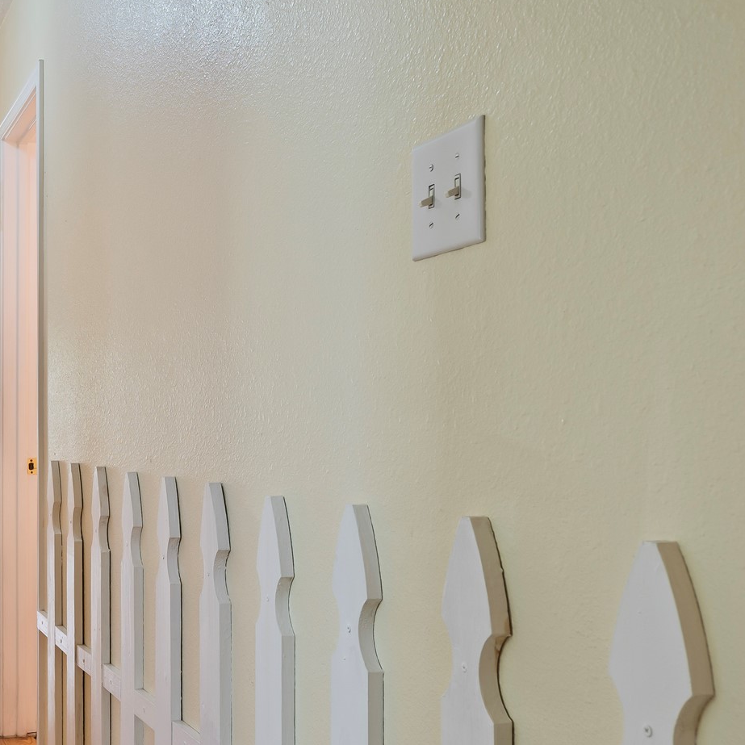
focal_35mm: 42
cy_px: 433
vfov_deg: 39.9
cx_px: -30
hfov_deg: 35.5
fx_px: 1023
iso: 125
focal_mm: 21
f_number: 6.3
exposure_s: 1/1.67
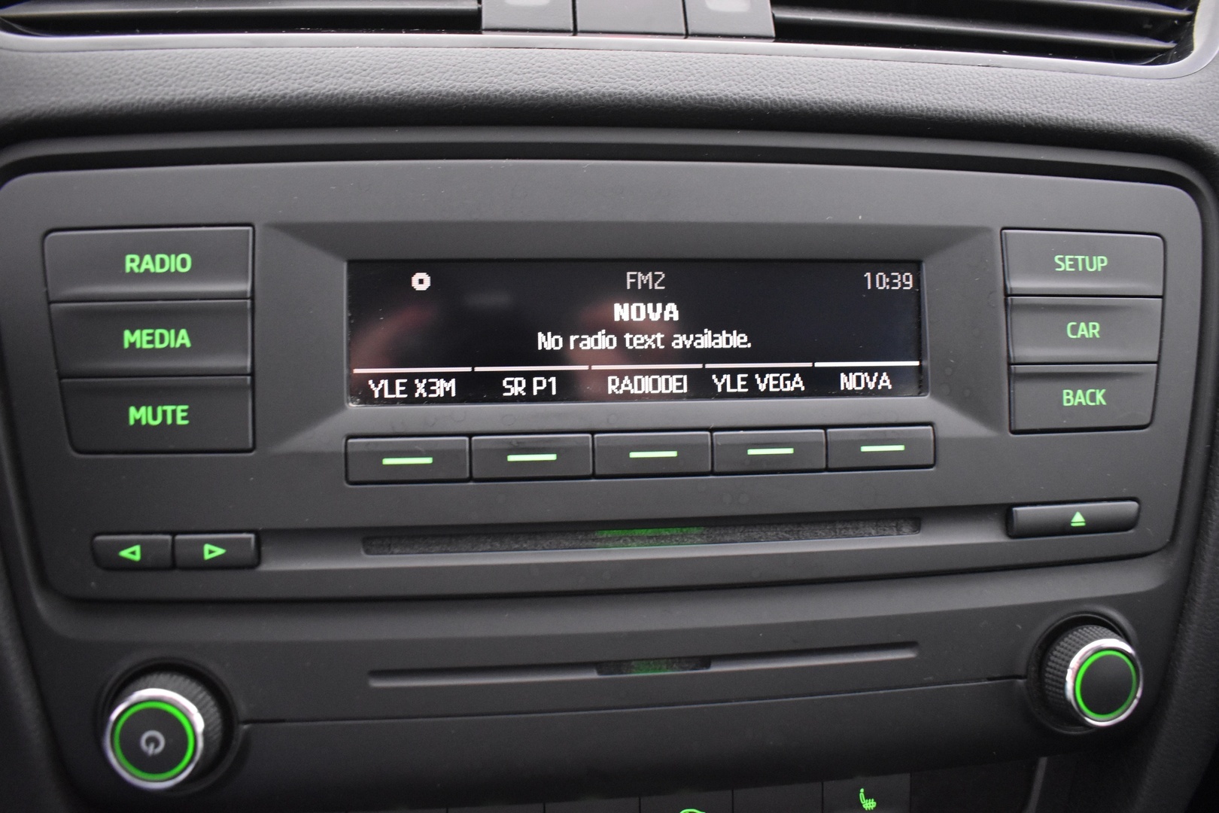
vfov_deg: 47.9
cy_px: 406
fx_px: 914
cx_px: 610
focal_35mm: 27
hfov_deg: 67.4
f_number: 3.5
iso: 3200
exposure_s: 1/8
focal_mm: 18
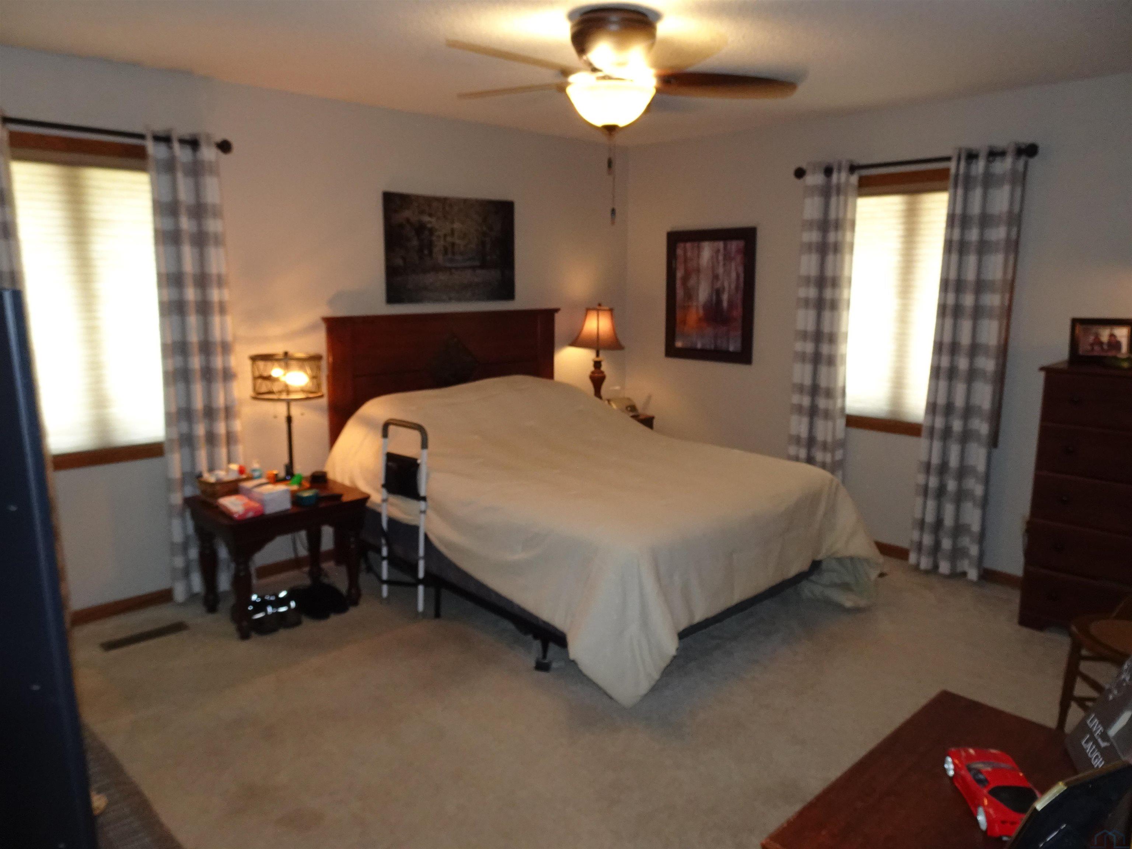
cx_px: 566
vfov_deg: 56.8
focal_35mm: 24
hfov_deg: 71.6
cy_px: 424
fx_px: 785
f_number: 3.5
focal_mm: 4.25
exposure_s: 1/30
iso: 400
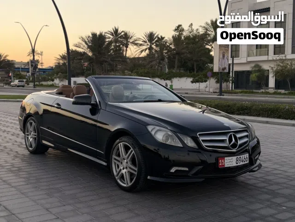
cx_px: 148
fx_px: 205
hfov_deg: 71.6
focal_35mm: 24
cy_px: 111
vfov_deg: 56.8
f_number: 1.78
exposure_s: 1/351
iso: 80
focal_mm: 6.76
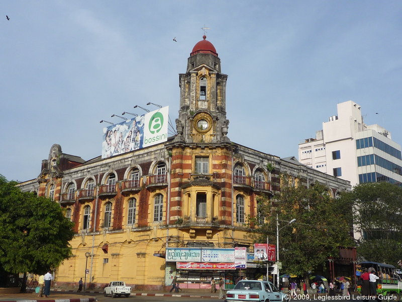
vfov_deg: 36.8
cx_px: 201
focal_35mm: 39
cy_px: 151
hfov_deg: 47.9
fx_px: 453
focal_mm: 4.9
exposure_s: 1/800
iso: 100
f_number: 5
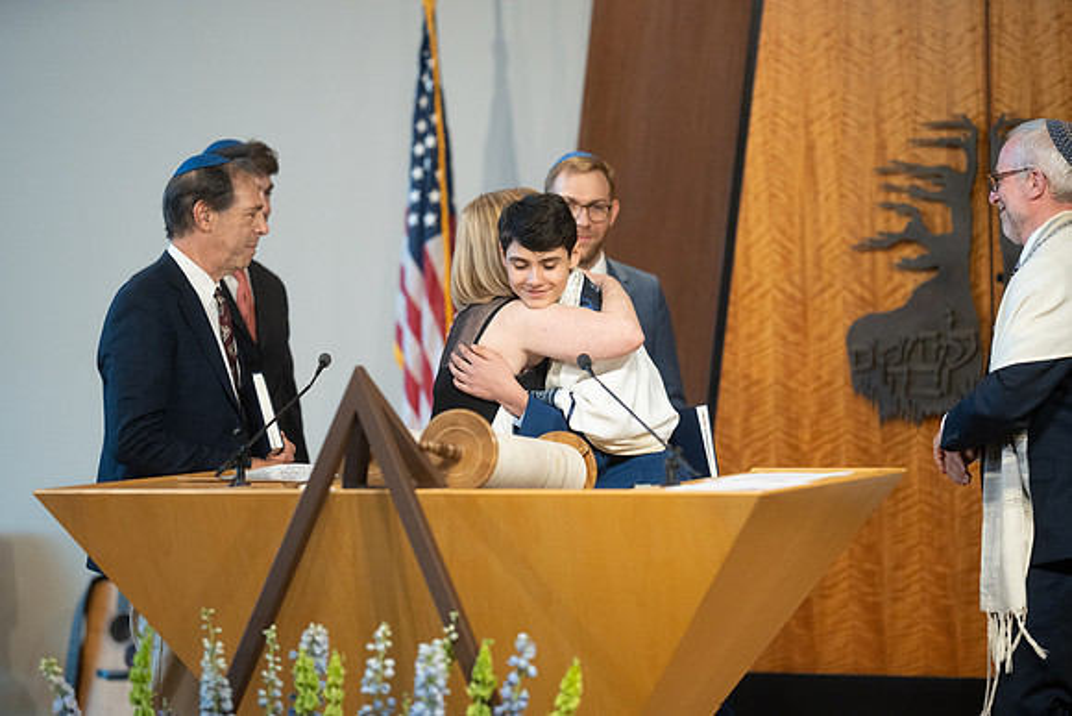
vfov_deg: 10.2
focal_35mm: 135
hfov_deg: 15.2
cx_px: 536
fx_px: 4021
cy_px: 358
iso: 3200
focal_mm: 135
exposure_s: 1/400
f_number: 1.8
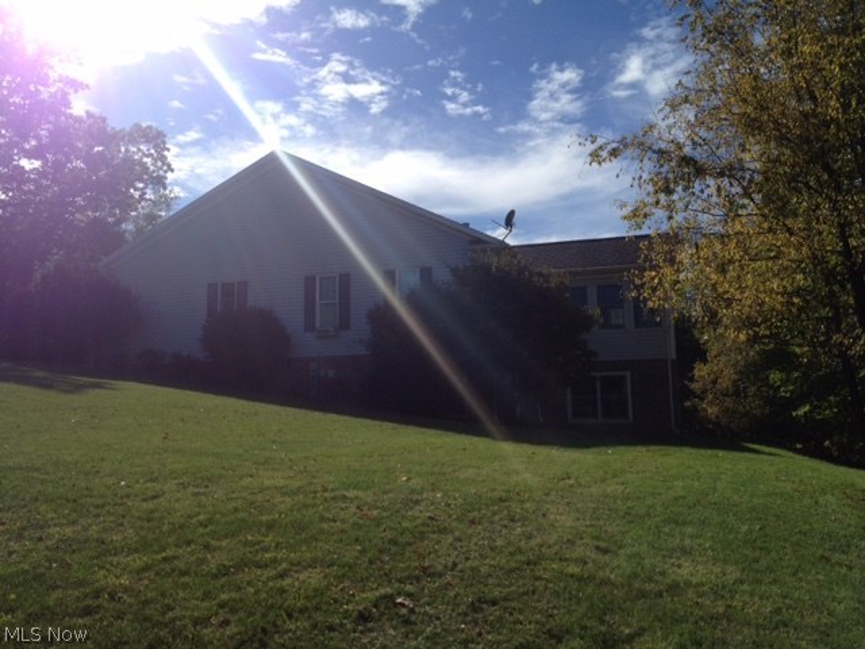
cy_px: 324
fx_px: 875
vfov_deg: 40.7
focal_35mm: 35
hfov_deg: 52.6
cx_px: 432
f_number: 2.4
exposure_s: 1/3247
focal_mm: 4.28
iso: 50
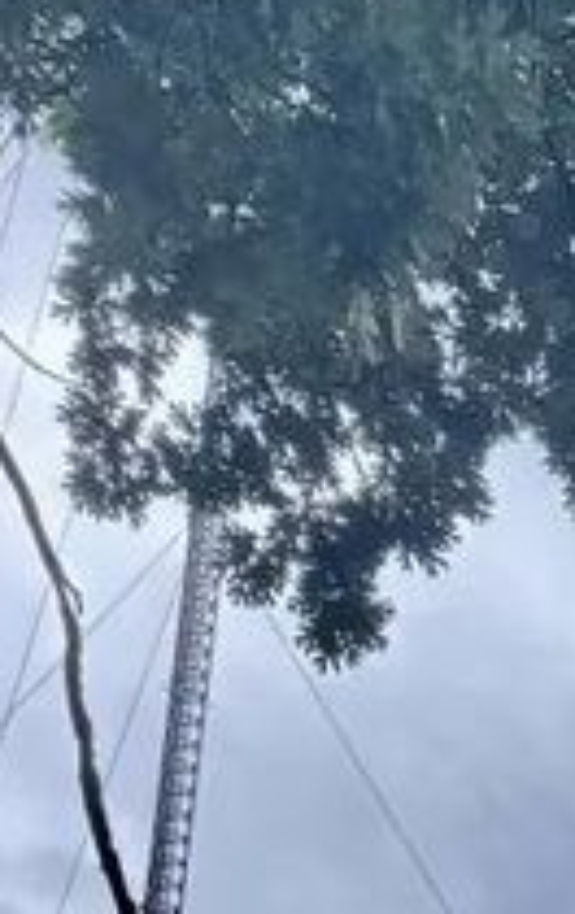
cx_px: 1590
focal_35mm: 165
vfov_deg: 10.4
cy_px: 2422
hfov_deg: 7.3
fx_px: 4120
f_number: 1.78
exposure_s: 1/3247
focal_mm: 6.76
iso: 80
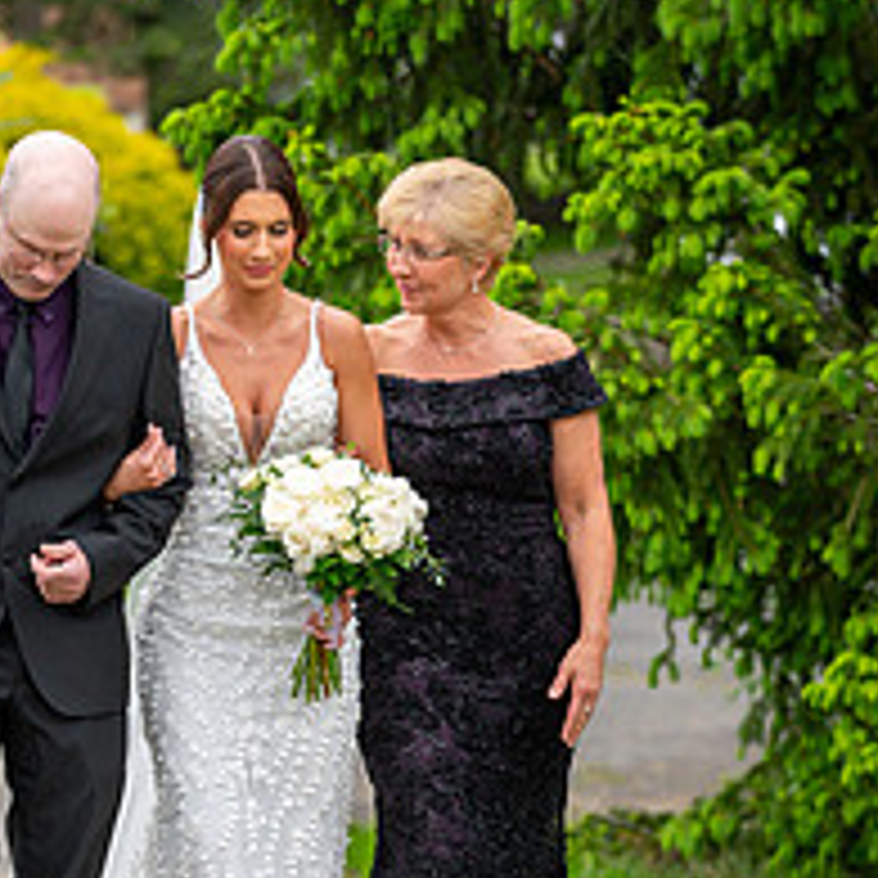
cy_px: 549
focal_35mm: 239
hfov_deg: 7.3
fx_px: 6858
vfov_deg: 7.3
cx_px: 293
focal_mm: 122
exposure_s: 1/320
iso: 100
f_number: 2.8
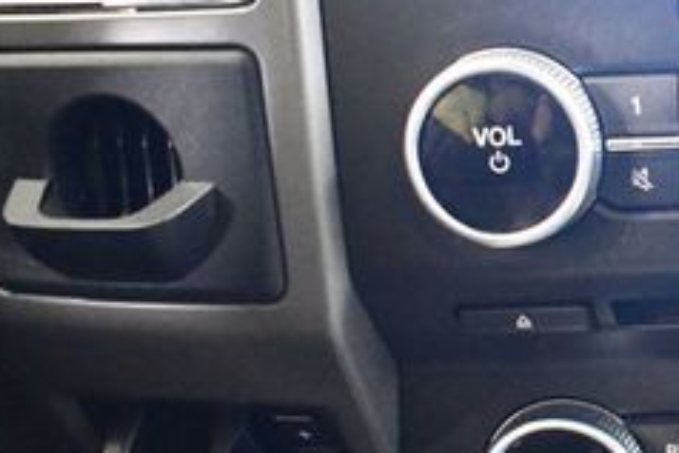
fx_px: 1831
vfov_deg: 14.0
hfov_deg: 19.3
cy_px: 376
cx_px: 893
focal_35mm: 97
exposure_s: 1/60
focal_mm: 18
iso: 8000
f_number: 3.5
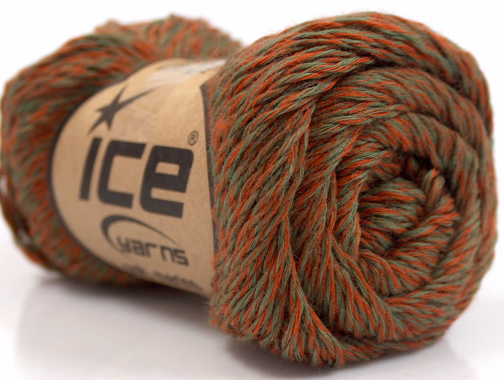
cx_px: 252
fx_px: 1444
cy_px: 190
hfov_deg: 19.8
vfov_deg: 15.0
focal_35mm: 99
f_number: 2.9
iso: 100
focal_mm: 20.29
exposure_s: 1/3.65
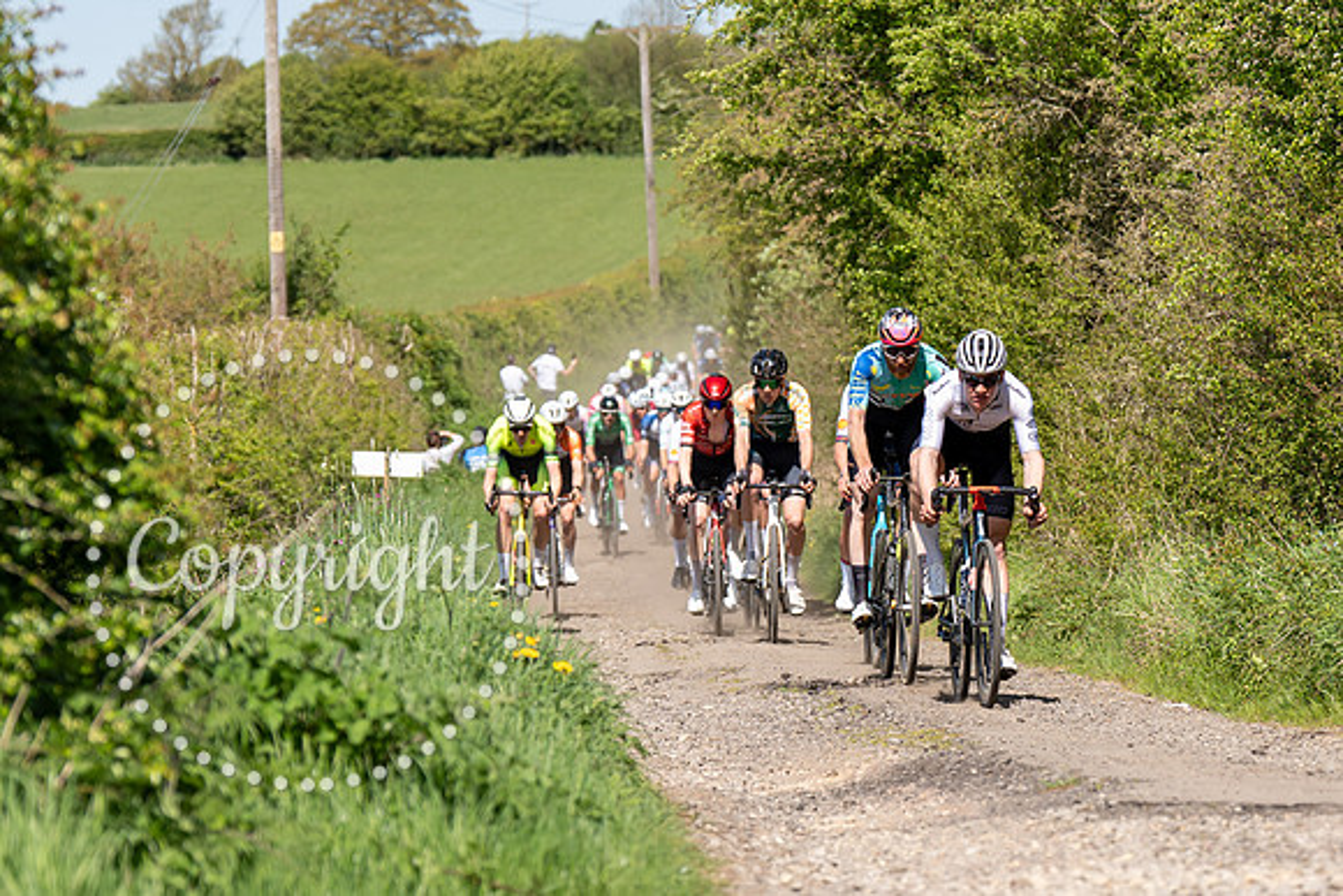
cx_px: 1060
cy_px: 404
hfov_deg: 11.1
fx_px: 6915
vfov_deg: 7.4
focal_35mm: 185
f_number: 4
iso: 100
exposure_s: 1/1000
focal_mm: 108
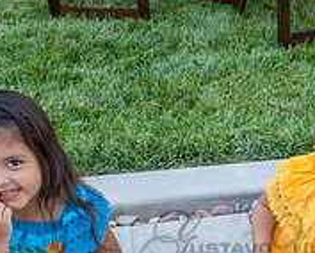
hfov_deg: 21.7
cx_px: 279
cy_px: 243
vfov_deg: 17.5
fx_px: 803
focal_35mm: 86
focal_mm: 28
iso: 400
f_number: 5.6
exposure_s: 1/200
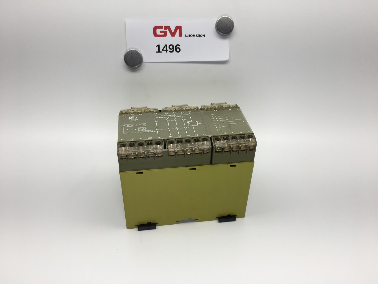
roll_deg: -2.4
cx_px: 189
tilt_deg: -35.6
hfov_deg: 61.7
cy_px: 142
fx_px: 317
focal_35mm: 29
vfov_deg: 48.2
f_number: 2.2
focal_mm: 4.15
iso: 25
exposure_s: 1/265
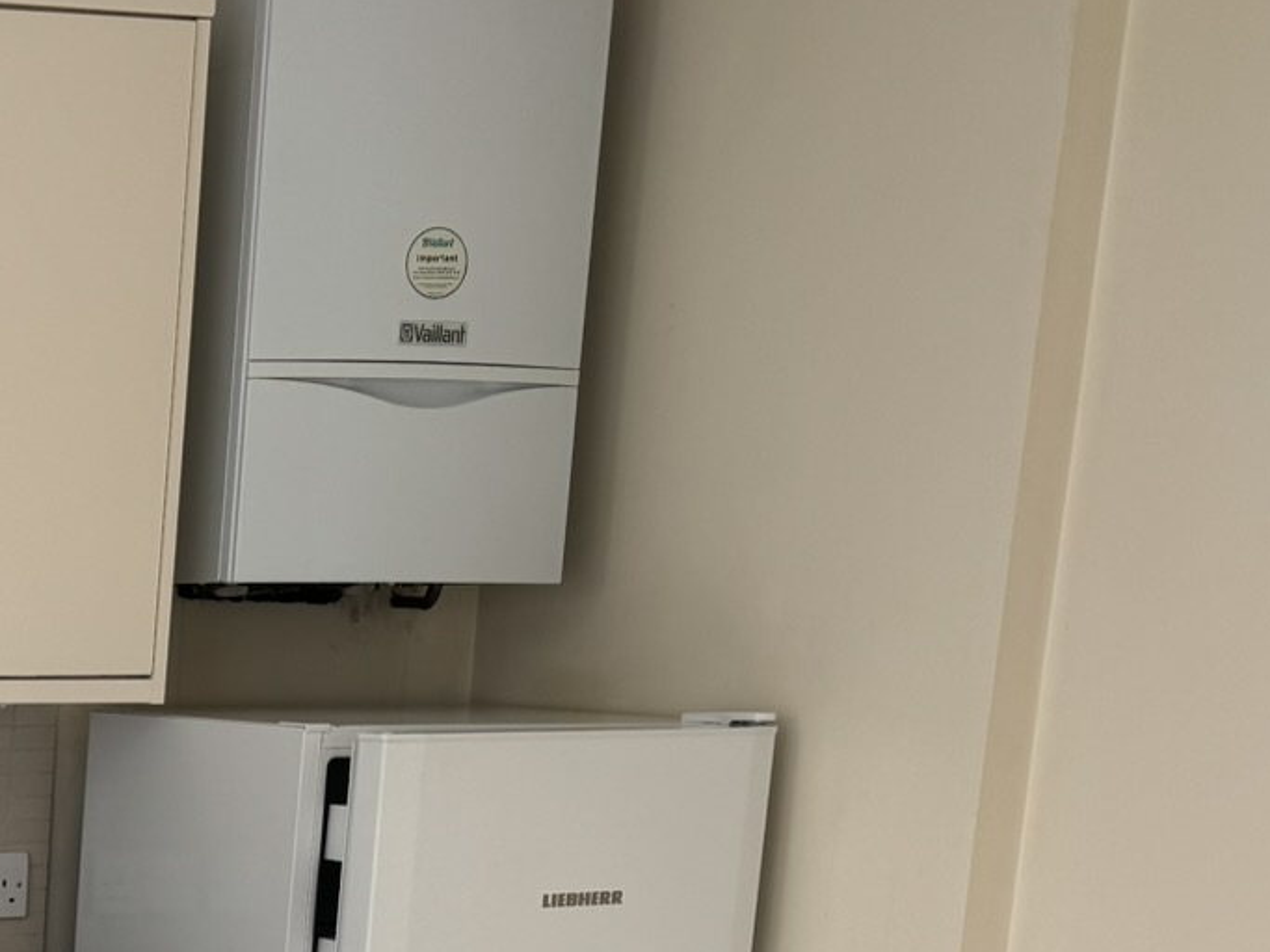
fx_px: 2641
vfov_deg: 19.1
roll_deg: +0.3
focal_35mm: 72
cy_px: 1181
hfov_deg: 23.0
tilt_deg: -12.8
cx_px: -521
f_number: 1.78
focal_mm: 6.76
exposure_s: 1/121
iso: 64
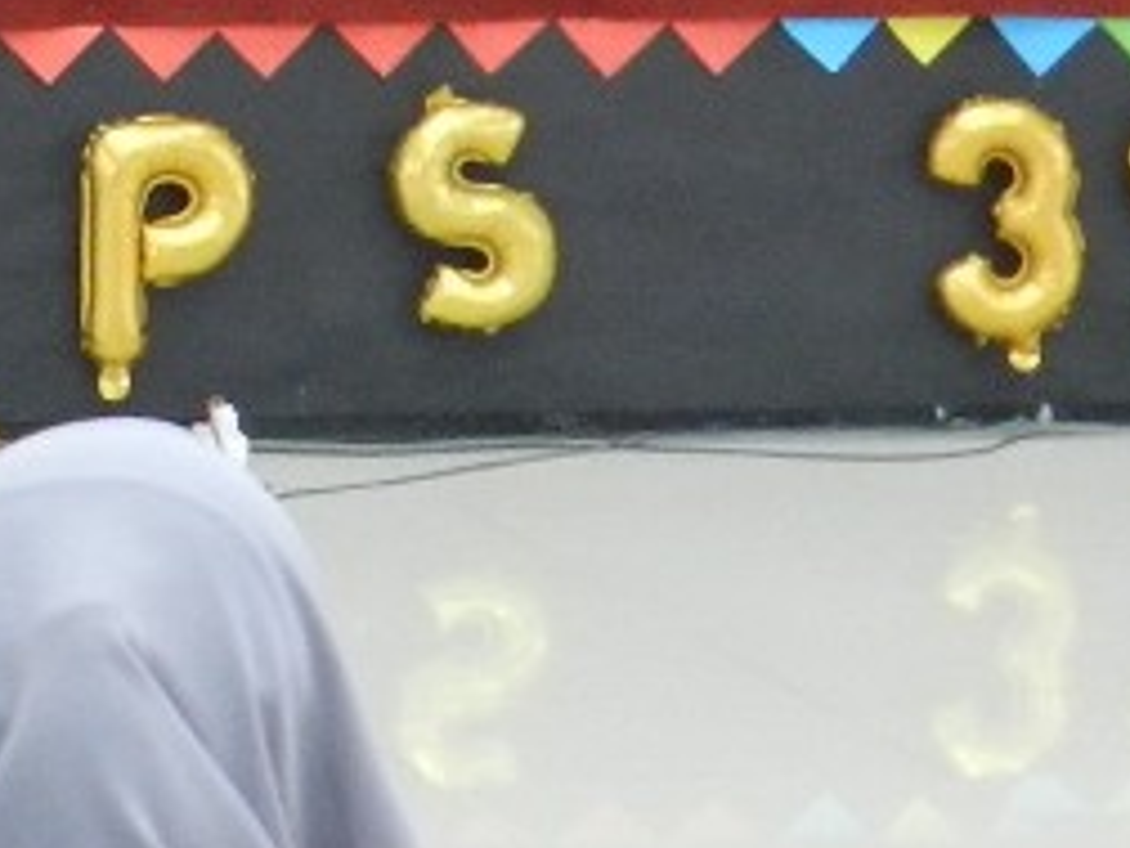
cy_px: -790
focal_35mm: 309
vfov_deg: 4.7
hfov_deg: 6.3
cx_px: -848
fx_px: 10087
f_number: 4.8
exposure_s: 1/3
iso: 800
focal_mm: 13.5
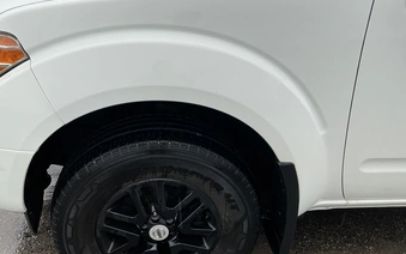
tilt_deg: -28.7
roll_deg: -3.3
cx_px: 176
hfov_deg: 55.1
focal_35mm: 35
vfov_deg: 36.1
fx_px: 387
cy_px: 155
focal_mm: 3
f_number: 1.8
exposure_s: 1/122
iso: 50
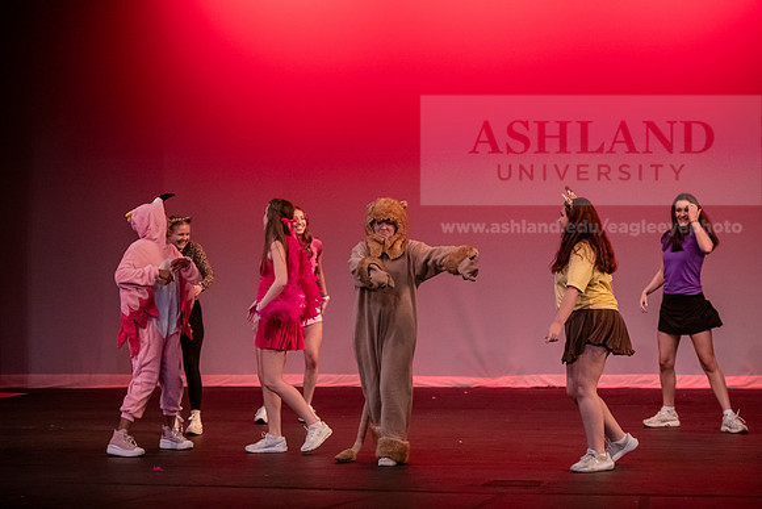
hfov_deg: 18.6
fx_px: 2329
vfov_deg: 12.5
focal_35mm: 110
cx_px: 381
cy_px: 254
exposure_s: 1/320
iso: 4000
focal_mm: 110
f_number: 3.2
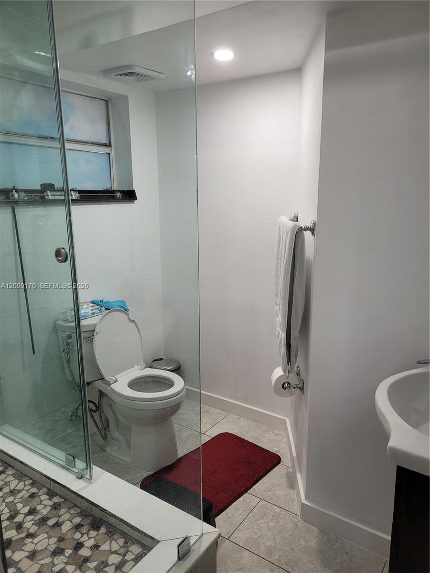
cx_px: 215
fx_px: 431
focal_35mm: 26
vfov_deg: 67.3
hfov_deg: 53.1
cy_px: 286
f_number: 1.8
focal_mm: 5.4
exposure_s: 1/120
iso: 160
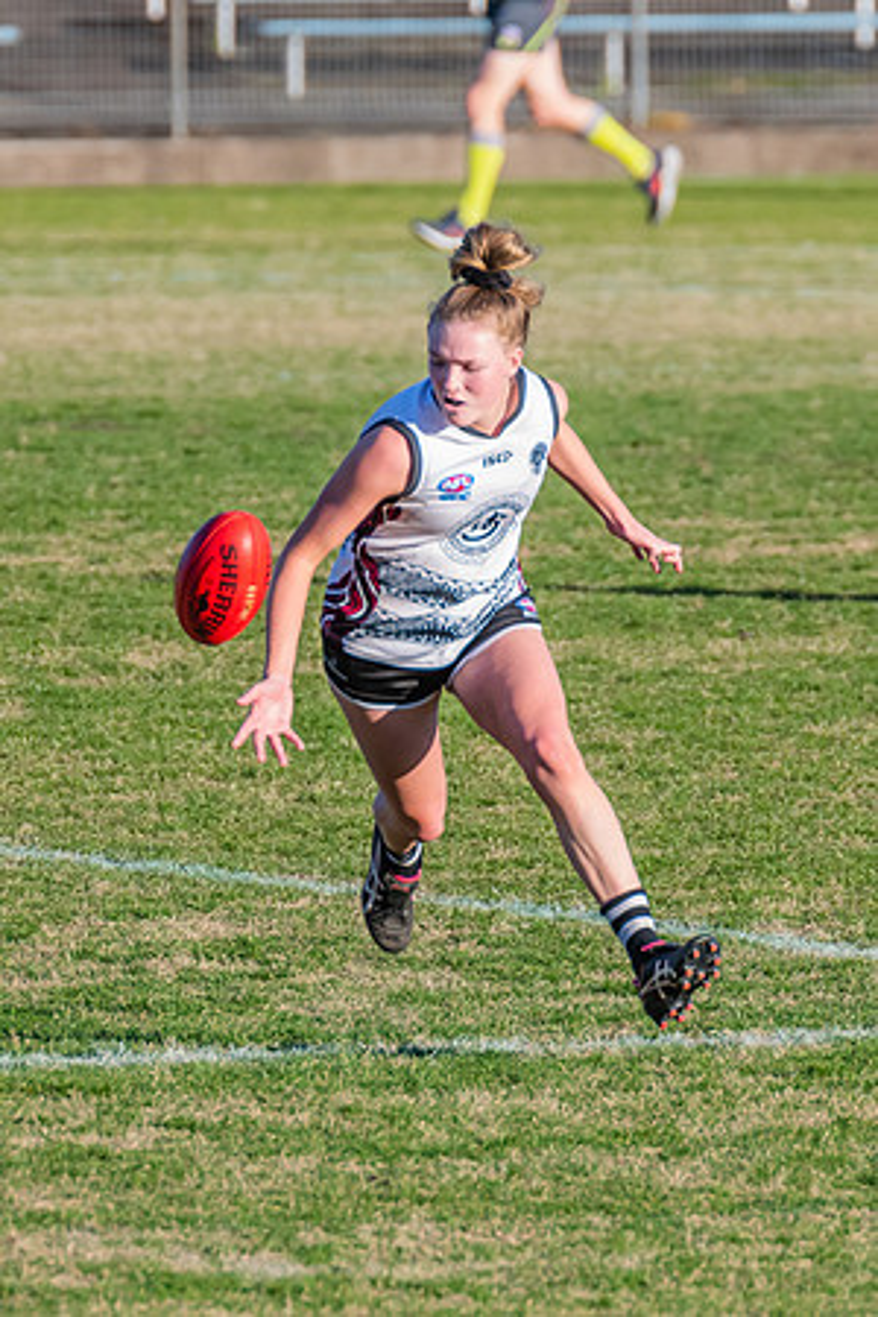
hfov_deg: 1.7
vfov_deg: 2.5
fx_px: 29922
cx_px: 322
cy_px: 888
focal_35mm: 818
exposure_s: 1/1250
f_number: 7.1
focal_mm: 380
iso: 800
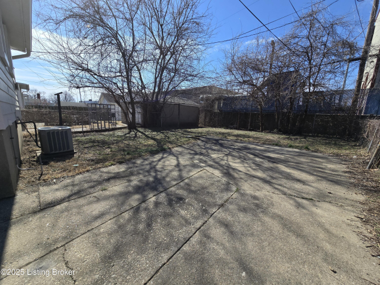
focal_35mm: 13
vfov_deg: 89.9
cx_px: 190
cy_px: 142
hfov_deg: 106.2
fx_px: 143
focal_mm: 2.2
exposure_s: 1/2180
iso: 50
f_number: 2.2
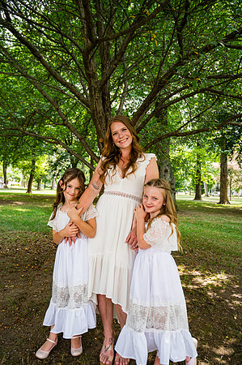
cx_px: 121
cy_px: 182
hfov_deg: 48.6
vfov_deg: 68.4
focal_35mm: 26
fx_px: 268
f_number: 4
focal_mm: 26.5
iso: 250
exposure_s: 1/320
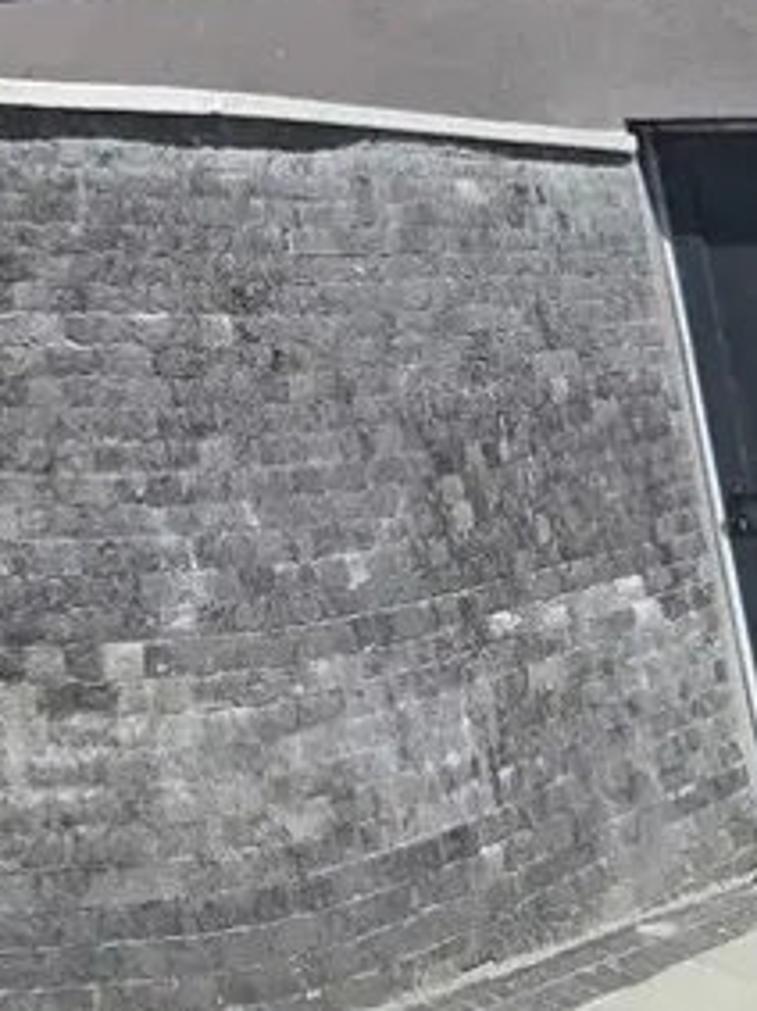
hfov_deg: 24.1
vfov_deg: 28.9
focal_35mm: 49
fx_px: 1430
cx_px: -339
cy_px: -405
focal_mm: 2.2
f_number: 2.2
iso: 50
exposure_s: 1/3151
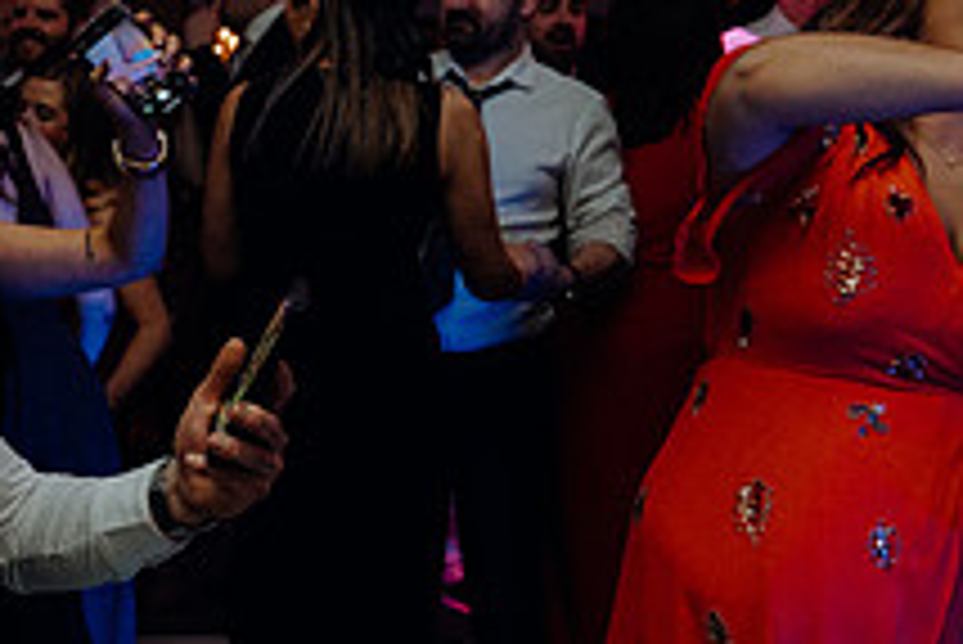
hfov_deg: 27.8
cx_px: -140
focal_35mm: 65
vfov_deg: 20.9
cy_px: 439
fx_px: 1740
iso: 2500
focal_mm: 24
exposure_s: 1/160
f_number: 3.5
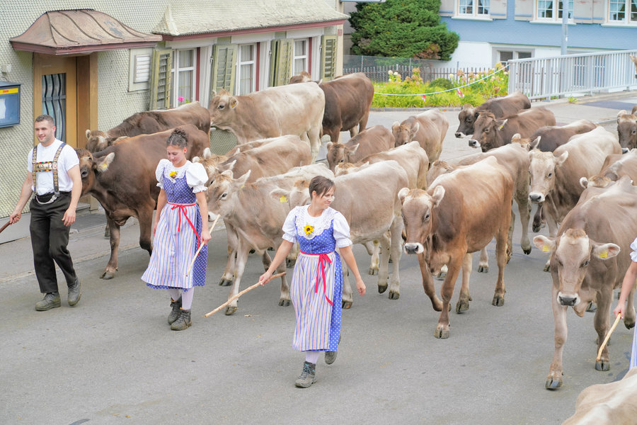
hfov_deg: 23.9
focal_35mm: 85
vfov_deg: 16.1
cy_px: 212
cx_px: 318
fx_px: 1504
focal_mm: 85
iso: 800
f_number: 6.3
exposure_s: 1/800
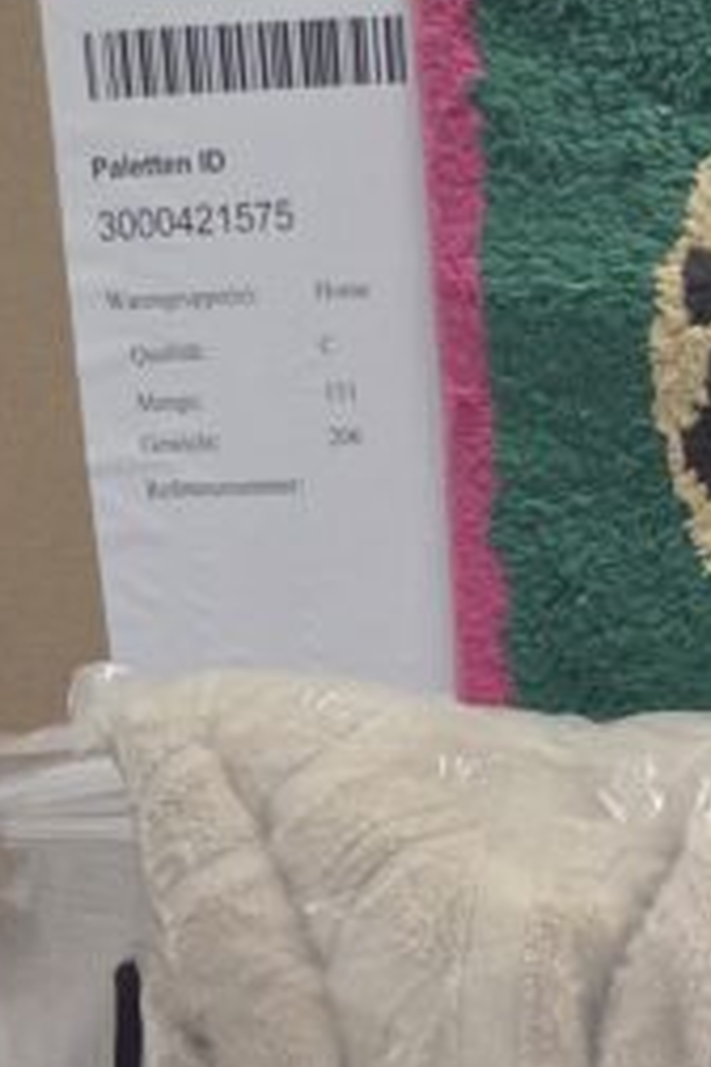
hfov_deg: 15.7
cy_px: 1495
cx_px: 1219
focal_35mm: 76
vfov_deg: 22.8
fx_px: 2251
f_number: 1.8
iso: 1000
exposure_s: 1/100
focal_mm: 5.4
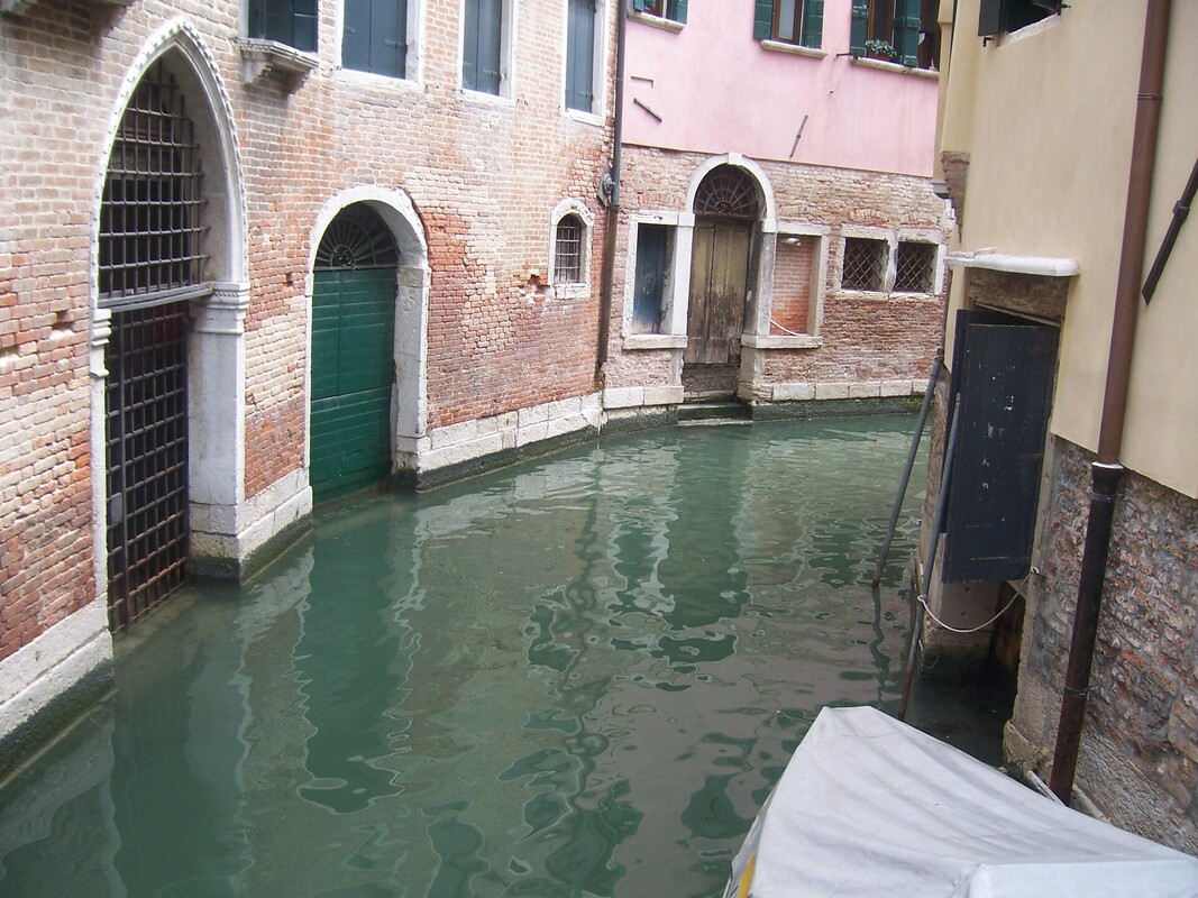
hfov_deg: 51.4
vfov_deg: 39.6
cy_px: 449
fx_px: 1246
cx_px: 599
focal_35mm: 36
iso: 80
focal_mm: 6.2
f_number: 2.8
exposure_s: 1/250
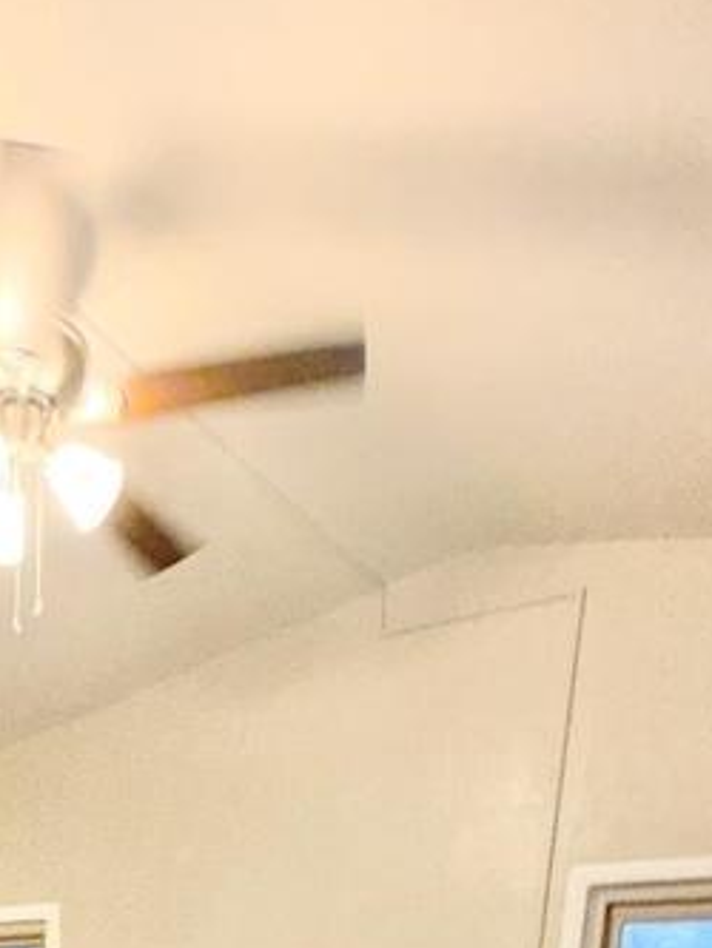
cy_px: 1347
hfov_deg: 31.1
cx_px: -6
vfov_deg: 30.1
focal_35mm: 43
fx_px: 1179
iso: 250
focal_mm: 2.22
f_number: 2.2
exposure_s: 1/60
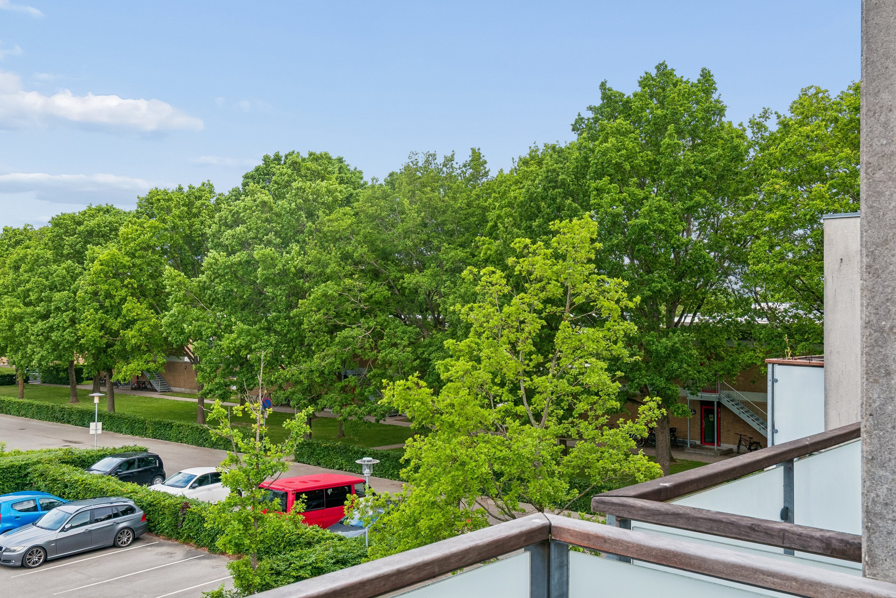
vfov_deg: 36.9
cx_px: 448
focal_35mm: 36
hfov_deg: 53.1
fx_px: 896
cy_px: 299
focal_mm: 24
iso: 200
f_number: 10
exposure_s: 1/160
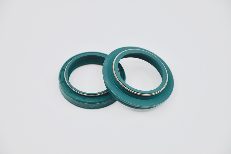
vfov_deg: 8.7
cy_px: 77
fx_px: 1010
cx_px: 116
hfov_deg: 13.1
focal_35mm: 158
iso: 100
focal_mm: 105
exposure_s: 1/160
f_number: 6.3
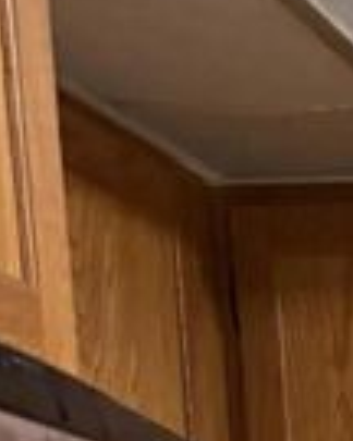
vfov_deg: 9.8
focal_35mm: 148
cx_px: 804
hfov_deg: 9.5
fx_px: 1933
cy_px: 1341
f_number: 1.78
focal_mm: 6.76
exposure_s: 1/60
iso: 400
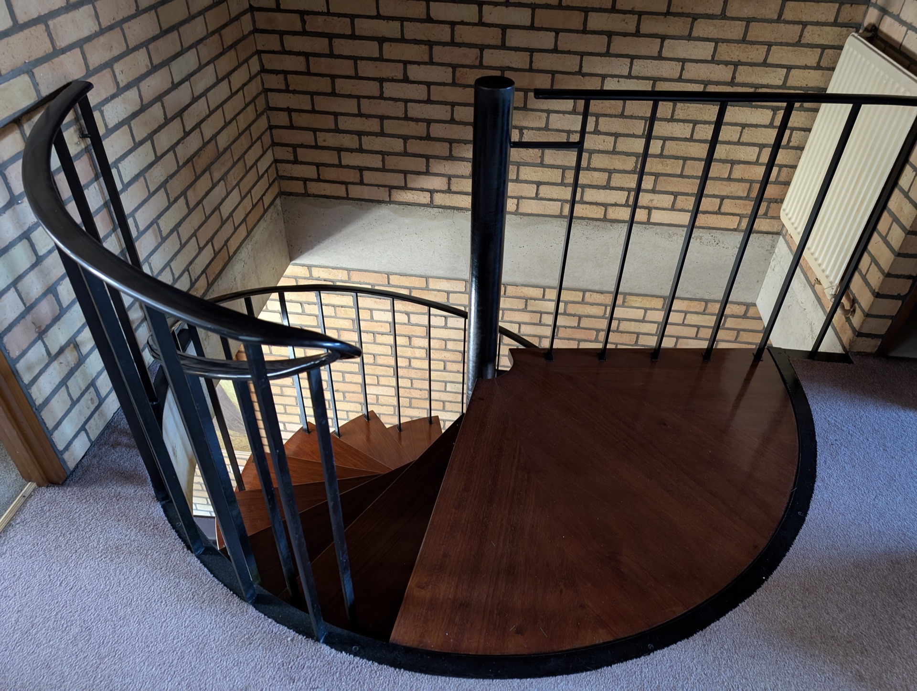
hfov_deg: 71.5
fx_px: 637
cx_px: 458
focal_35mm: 24
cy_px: 346
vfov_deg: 56.9
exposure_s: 1/39.8
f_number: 1.68
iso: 393
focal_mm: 6.9
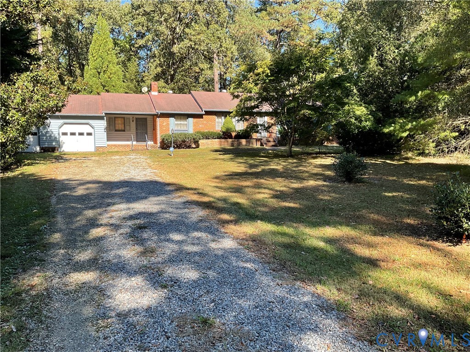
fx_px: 394
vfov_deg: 48.2
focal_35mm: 29
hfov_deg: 61.7
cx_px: 235
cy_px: 176
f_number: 1.8
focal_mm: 3
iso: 16
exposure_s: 1/297
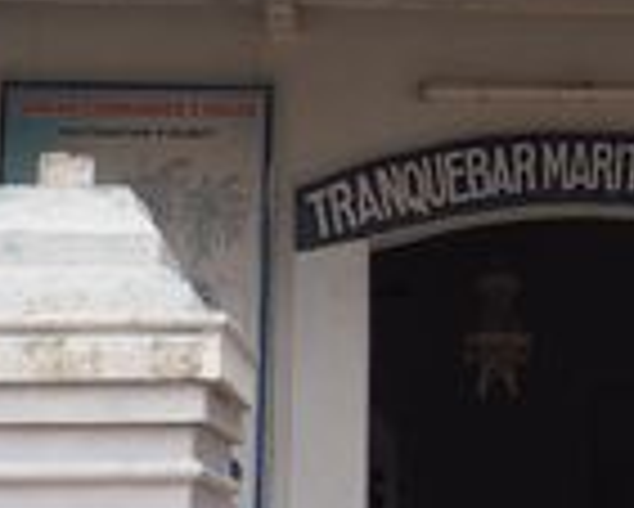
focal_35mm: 138
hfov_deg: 13.5
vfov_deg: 11.2
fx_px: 2591
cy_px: 97
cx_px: 787
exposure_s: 1/250
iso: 200
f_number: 9
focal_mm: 20
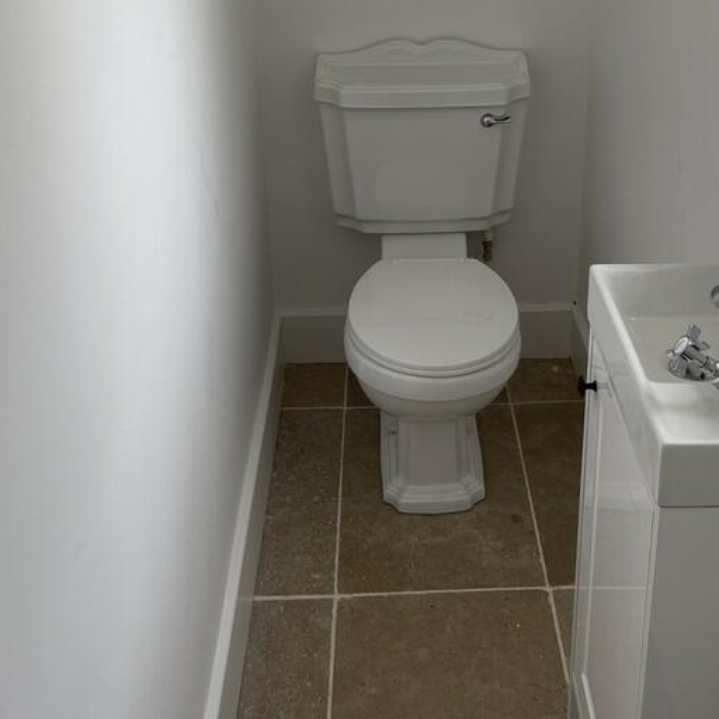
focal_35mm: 46
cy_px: 188
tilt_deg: -22.0
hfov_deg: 36.7
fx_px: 1081
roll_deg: -0.2
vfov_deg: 36.0
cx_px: 410
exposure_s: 1/122
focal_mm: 4.25
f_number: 1.8
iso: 32
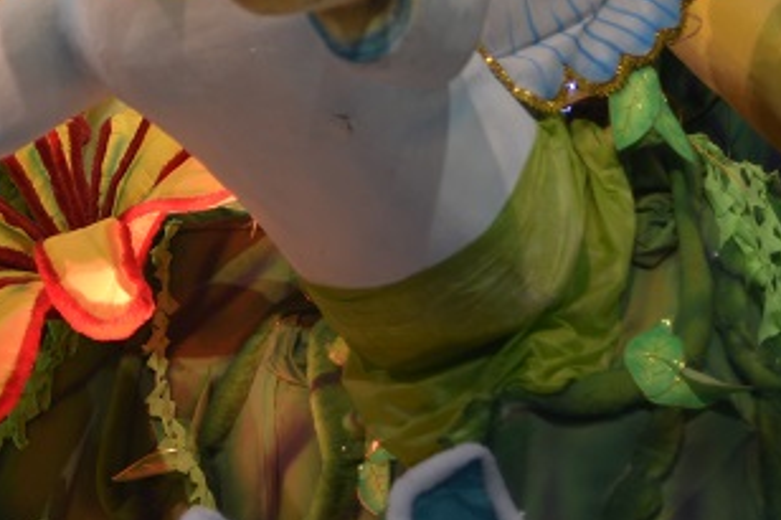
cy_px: -128
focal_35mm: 91
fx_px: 1973
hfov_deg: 21.5
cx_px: -15
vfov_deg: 14.5
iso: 400
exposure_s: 1/400
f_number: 2
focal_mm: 35
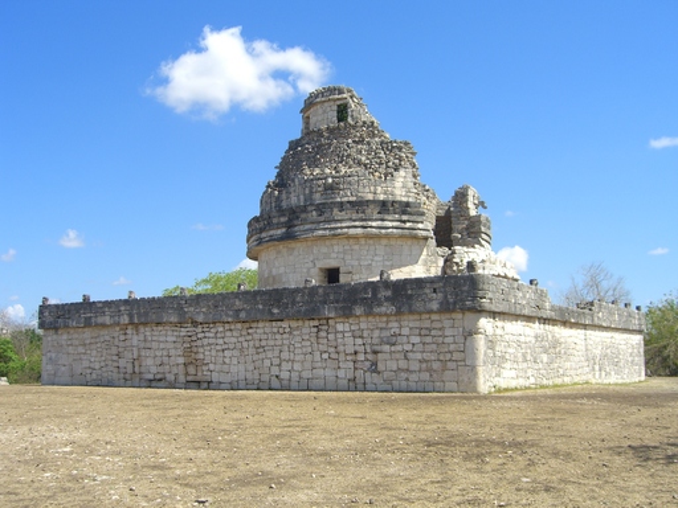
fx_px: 744
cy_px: 254
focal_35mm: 38
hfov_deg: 49.0
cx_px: 339
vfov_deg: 37.7
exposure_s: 1/500
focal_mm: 7.9
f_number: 4
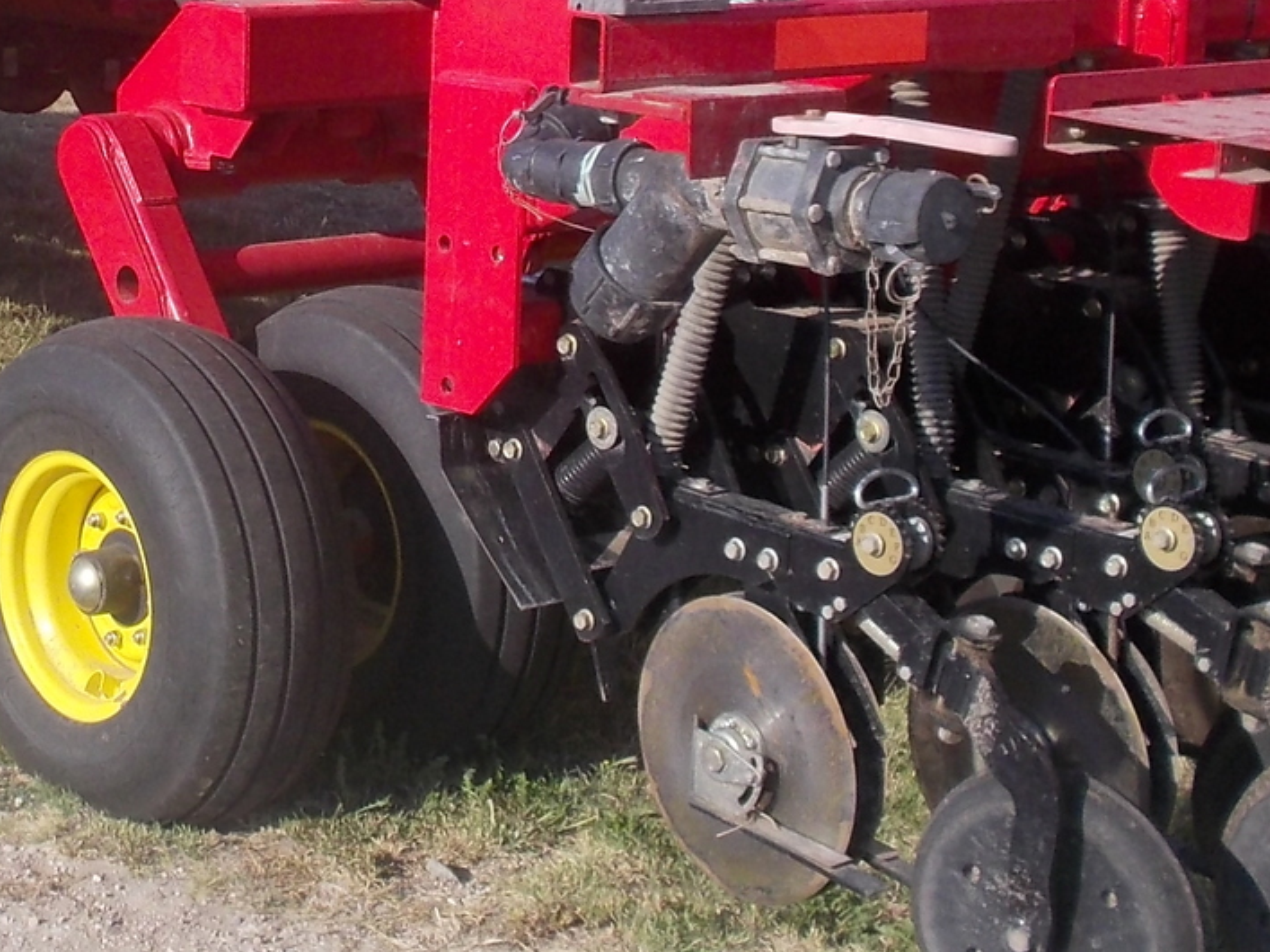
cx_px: 120
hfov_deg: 22.7
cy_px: 23
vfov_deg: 17.2
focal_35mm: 84
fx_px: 3081
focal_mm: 4.1
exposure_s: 1/640
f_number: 3.3
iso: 80
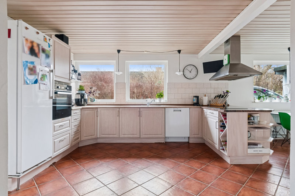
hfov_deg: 90.0
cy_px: 98
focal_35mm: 18
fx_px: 147
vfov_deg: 67.4
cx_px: 148
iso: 400
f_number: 10
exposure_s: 1/6
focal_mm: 12
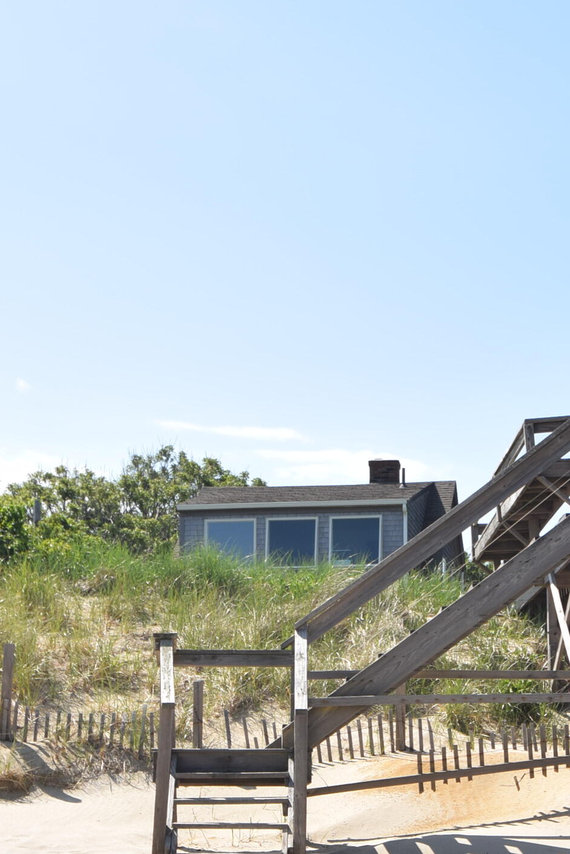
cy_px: 582
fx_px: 1804
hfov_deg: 17.9
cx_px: 411
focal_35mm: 76
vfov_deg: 26.5
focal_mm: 24
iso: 100
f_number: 10
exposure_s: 1/200
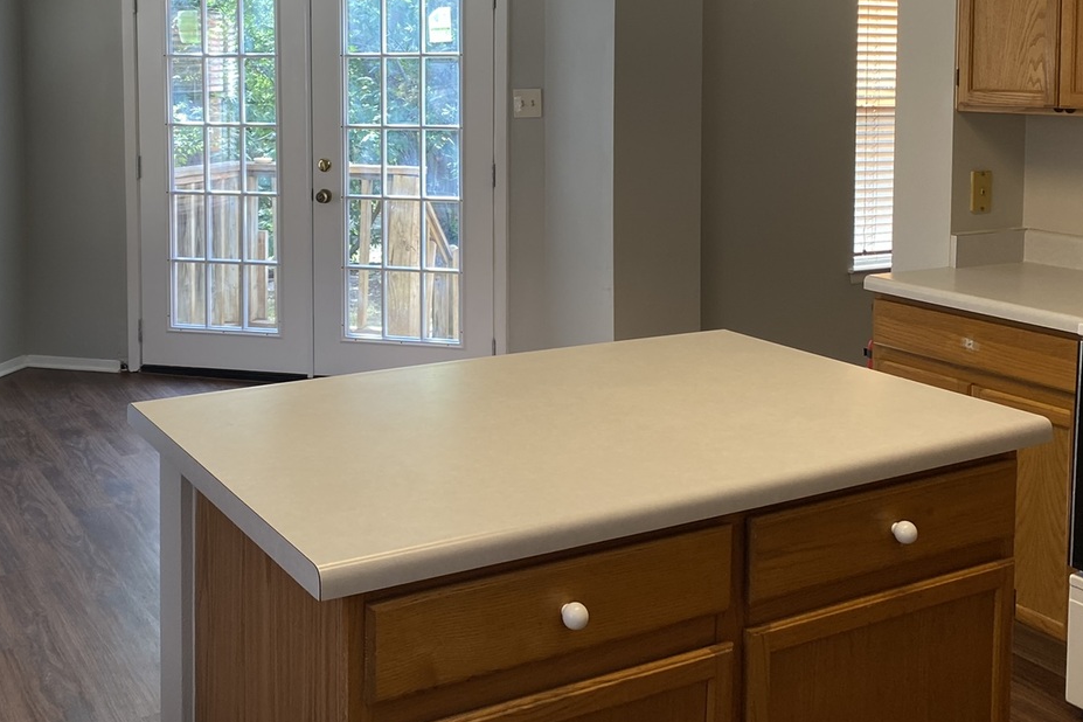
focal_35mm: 42
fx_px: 1263
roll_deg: -0.5
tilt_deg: -3.3
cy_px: 154
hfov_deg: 46.2
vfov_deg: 31.2
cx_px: 445
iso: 100
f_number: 1.8
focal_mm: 4.25
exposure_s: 1/120
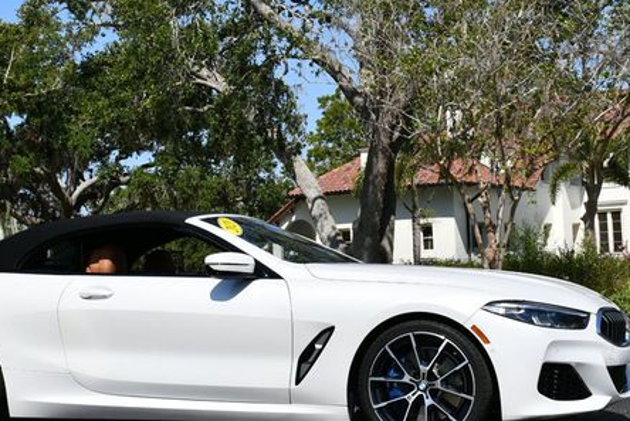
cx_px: 241
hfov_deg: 28.0
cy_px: 194
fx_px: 1261
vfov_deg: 19.0
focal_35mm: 72
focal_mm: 25
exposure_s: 1/320
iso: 100
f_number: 9
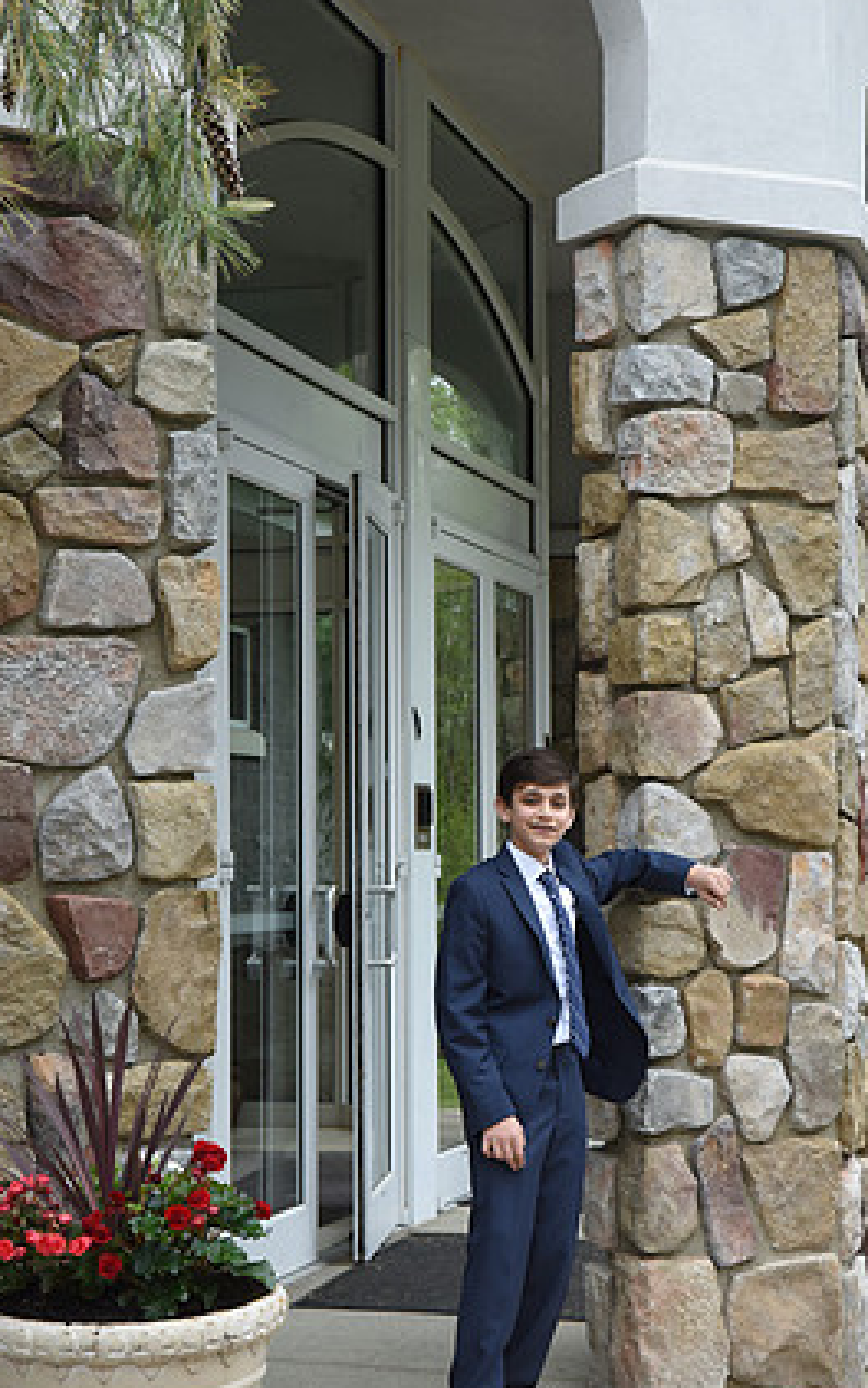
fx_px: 2912
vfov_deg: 26.8
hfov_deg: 17.0
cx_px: 432
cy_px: 730
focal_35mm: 77
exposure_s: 1/125
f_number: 8
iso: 1000
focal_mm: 55
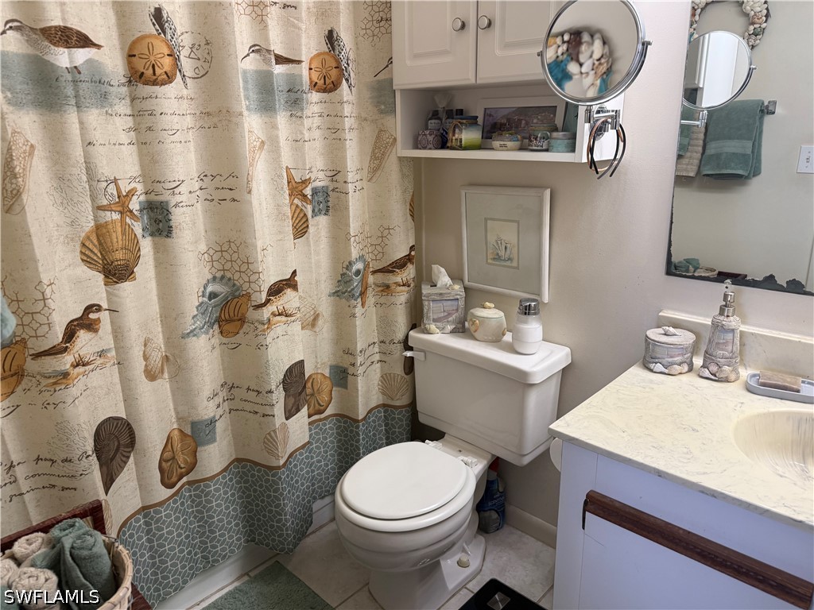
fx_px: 564
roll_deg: +1.5
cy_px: 305
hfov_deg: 71.6
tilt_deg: -16.1
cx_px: 407
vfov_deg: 56.8
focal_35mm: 24
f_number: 1.78
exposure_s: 1/114
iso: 200
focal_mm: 6.76
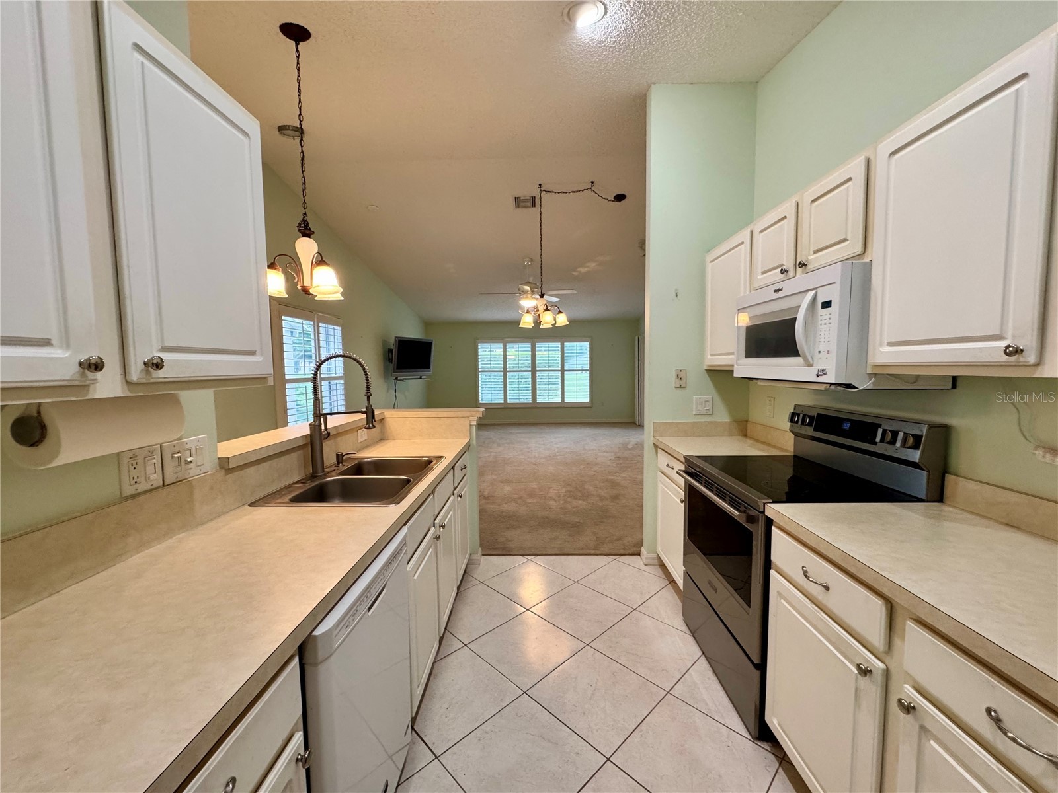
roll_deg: +1.6
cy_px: 396
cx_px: 529
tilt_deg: -4.8
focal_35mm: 14
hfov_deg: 102.1
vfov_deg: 85.7
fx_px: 428
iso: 250
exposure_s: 1/120
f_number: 2.2
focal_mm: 2.22
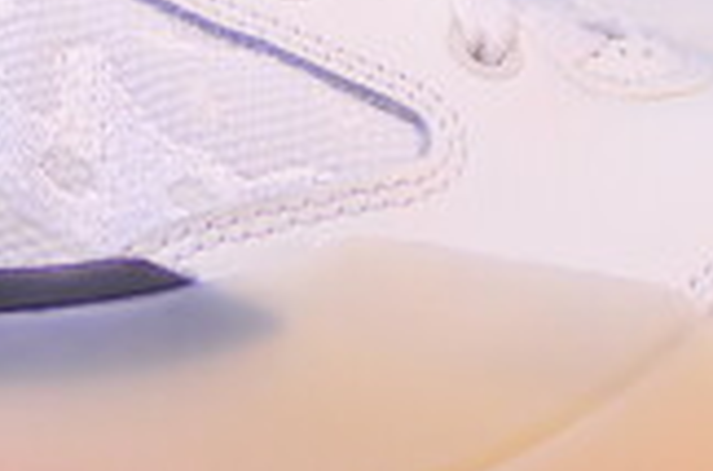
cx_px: -79
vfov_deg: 3.7
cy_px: -346
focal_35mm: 371
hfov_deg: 5.6
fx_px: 7326
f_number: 2.2
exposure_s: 1/320
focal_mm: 50
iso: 250
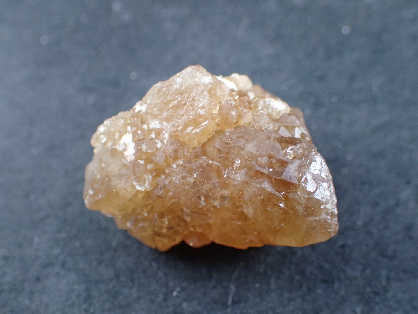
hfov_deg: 36.2
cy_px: 157
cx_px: 209
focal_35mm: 53
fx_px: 640
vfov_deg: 27.5
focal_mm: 9.61
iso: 800
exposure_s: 1/200
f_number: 3.4
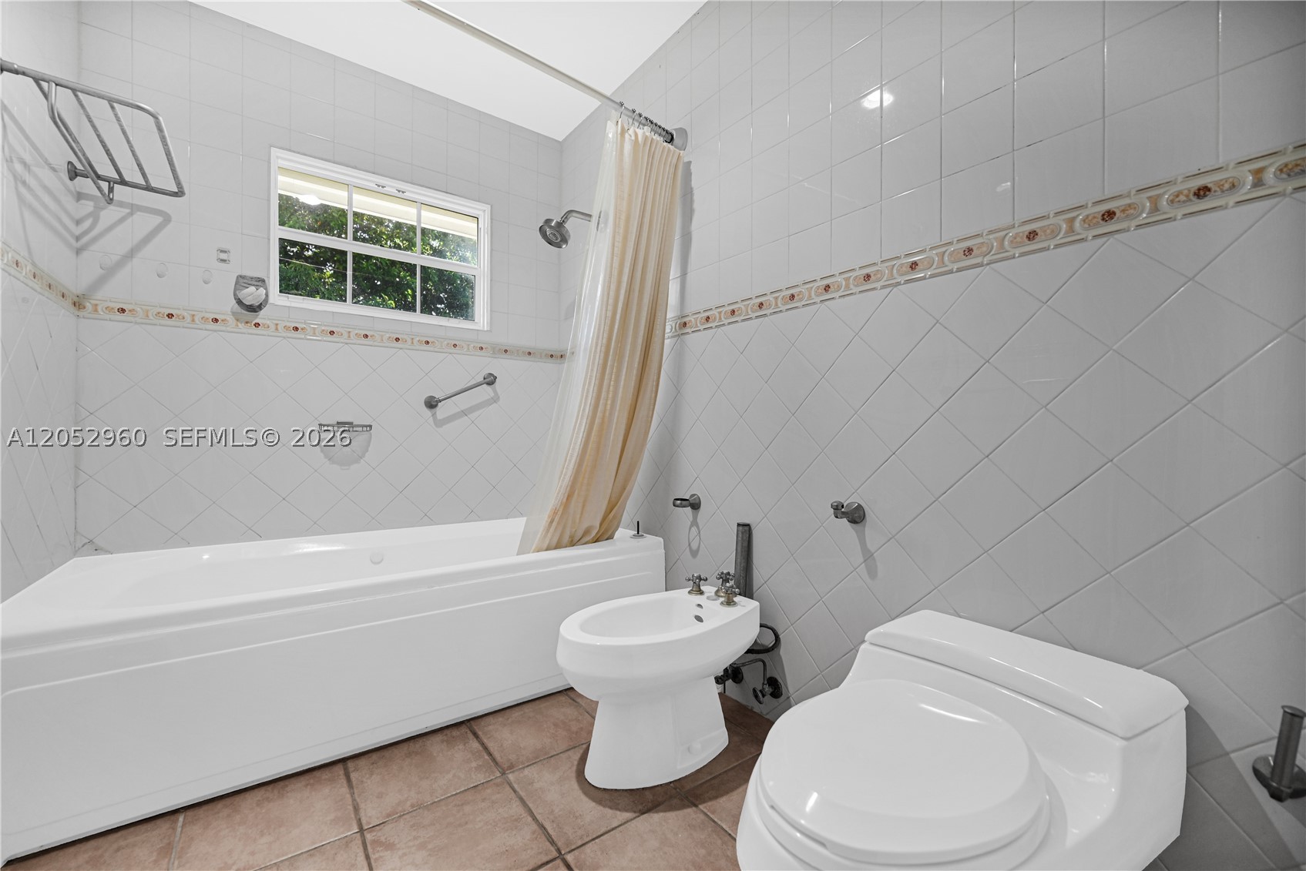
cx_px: 653
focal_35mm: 14
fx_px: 508
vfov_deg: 81.2
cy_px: 436
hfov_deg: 104.2
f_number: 4
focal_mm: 14
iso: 100
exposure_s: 1/20
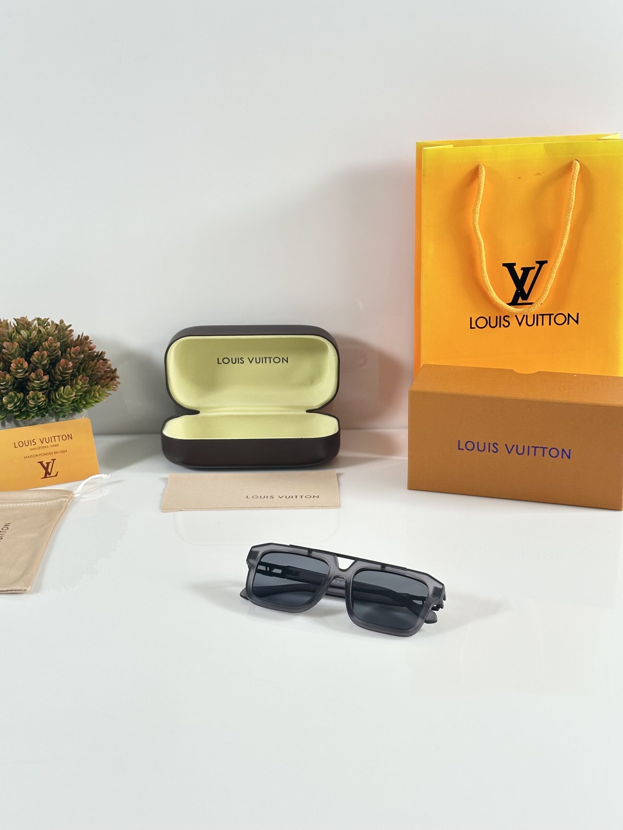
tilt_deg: -21.2
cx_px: 312
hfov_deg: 30.3
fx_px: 1152
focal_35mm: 48
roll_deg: +0.9
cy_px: 415
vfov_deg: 39.7
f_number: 1.78
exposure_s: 1/100
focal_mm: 6.86
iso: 100
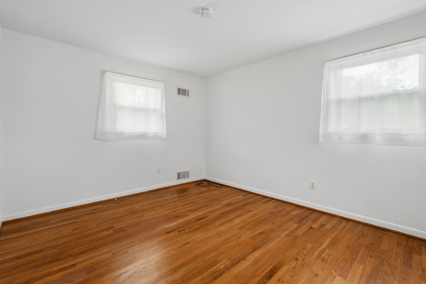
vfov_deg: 77.3
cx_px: 213
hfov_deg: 100.4
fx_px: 177
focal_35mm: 15
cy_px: 142
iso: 400
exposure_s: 1/25
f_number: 5.6
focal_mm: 10
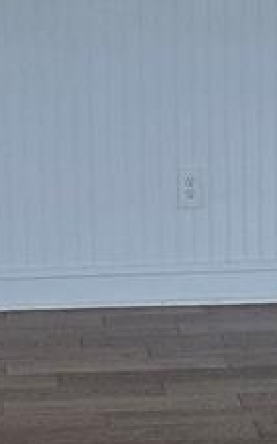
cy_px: 251
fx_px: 2008
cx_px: 83
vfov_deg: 12.6
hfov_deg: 7.9
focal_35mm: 166
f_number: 1.8
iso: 160
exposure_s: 1/180
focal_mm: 5.4
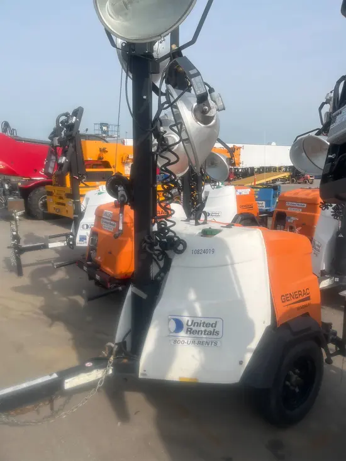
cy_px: 230
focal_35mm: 26
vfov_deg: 67.3
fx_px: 346
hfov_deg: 53.1
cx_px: 173
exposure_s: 1/4149
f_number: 1.6
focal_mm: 5.1
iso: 50
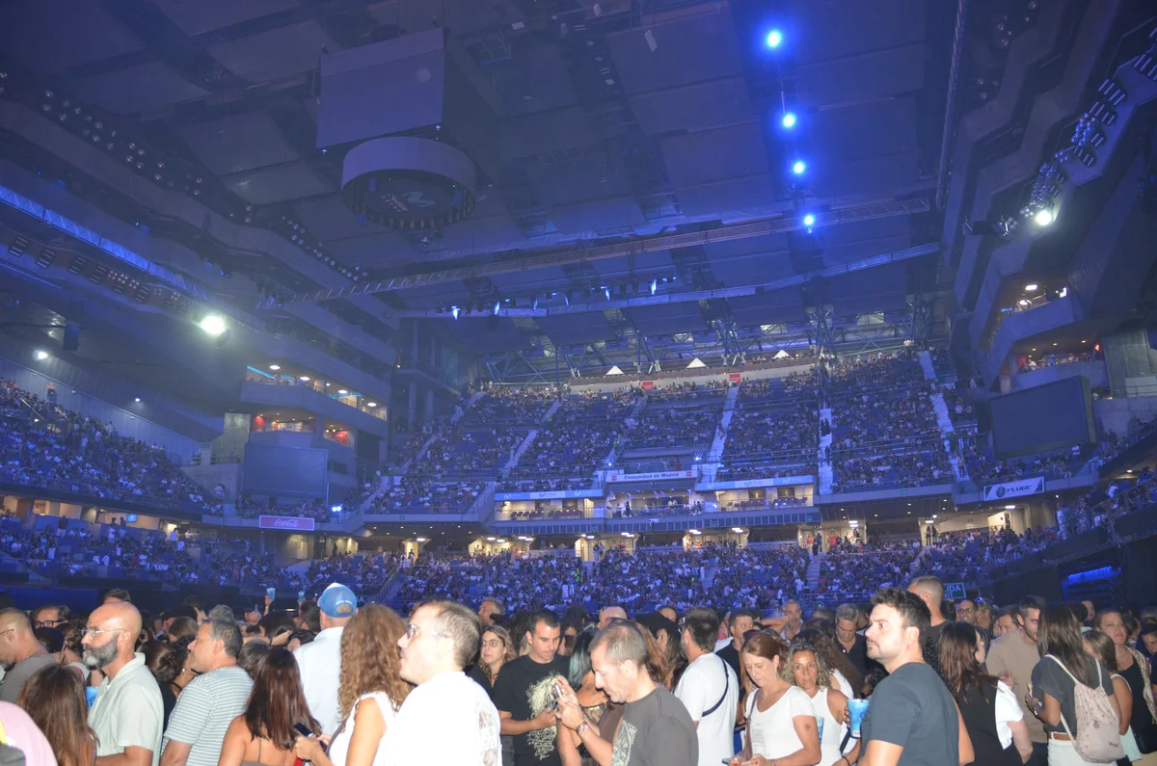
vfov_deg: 47.7
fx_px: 866
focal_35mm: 27
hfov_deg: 67.5
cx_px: 578
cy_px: 383
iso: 800
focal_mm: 18
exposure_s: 1/60
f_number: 3.8
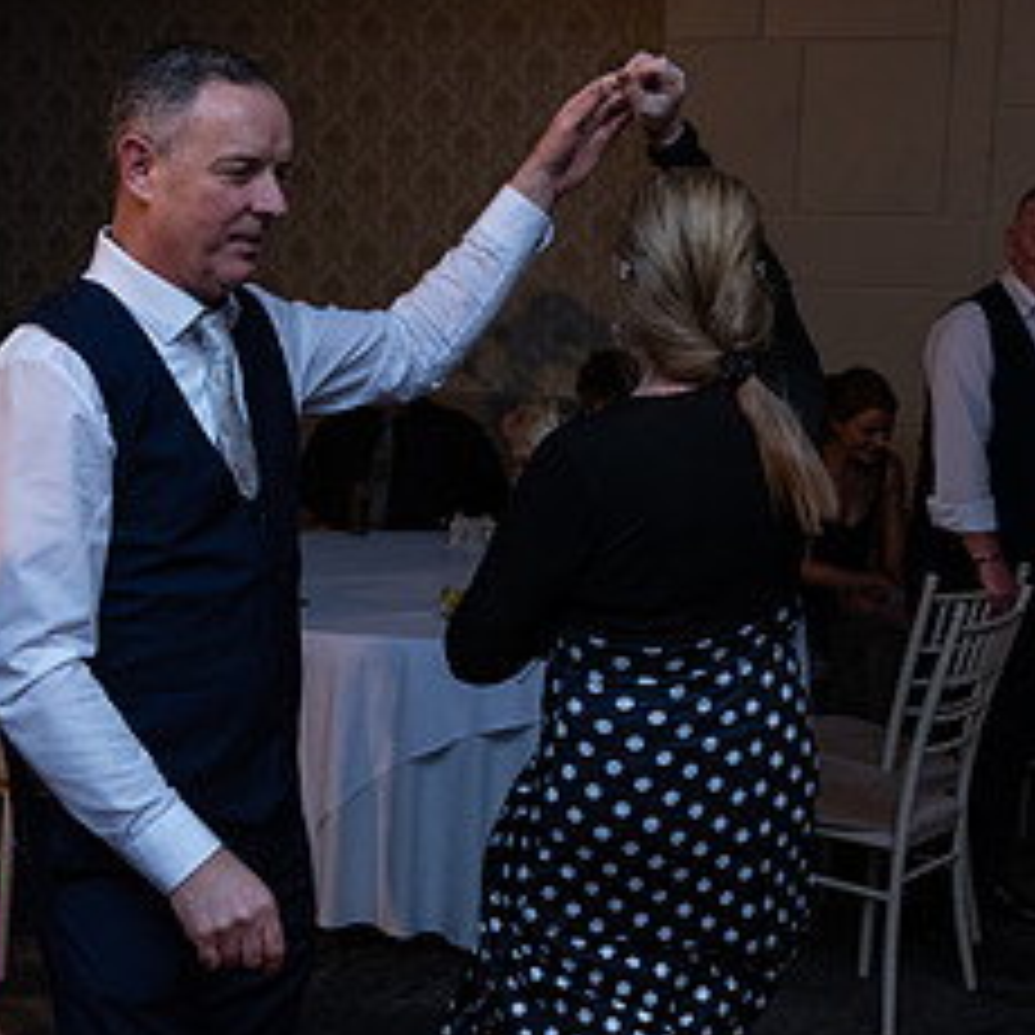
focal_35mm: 73
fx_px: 2469
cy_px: 628
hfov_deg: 23.6
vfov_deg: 23.6
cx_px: 400
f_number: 3.5
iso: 1000
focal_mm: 34
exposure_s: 1/160
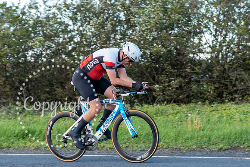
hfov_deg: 18.1
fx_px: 784
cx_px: 135
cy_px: 66
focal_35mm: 113
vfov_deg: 12.1
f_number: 3.2
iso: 400
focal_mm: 79
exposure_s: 1/640
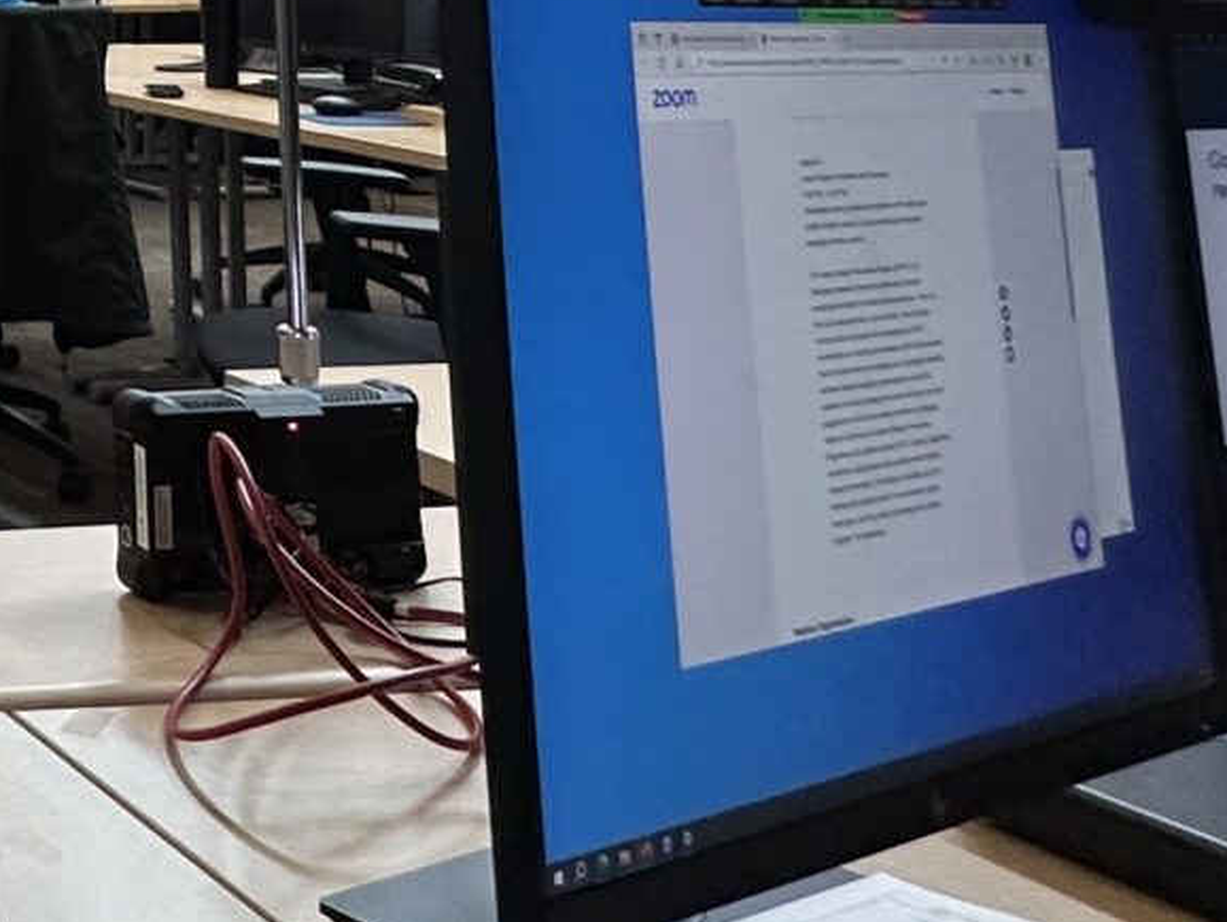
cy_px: -340
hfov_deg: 23.7
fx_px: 2199
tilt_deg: +4.7
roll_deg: +0.2
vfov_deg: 21.1
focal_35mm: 62
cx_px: -686
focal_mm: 2.22
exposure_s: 1/90
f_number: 2.2
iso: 125
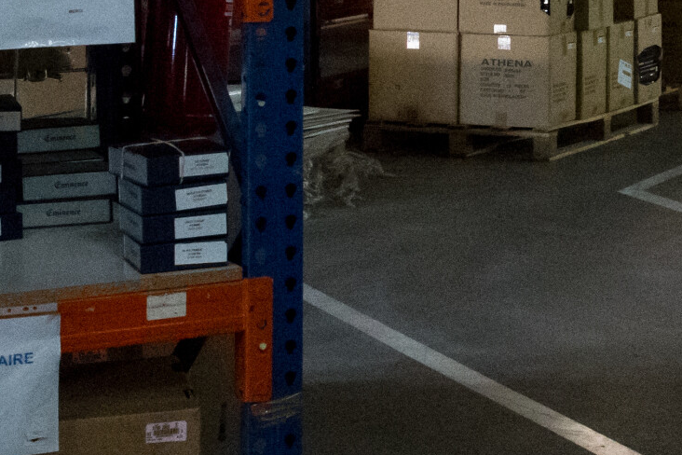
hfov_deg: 16.0
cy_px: -100
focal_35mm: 123
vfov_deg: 10.9
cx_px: 830
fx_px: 2330
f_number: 7.1
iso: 5000
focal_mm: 20
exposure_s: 1/80
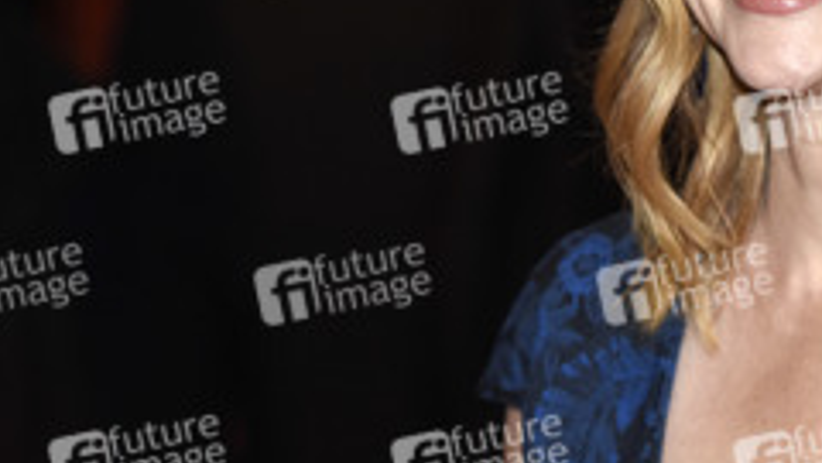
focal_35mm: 360
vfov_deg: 3.4
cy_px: 27
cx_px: 731
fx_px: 7847
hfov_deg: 6.0
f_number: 3.5
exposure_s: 1/320
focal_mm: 122
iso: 640
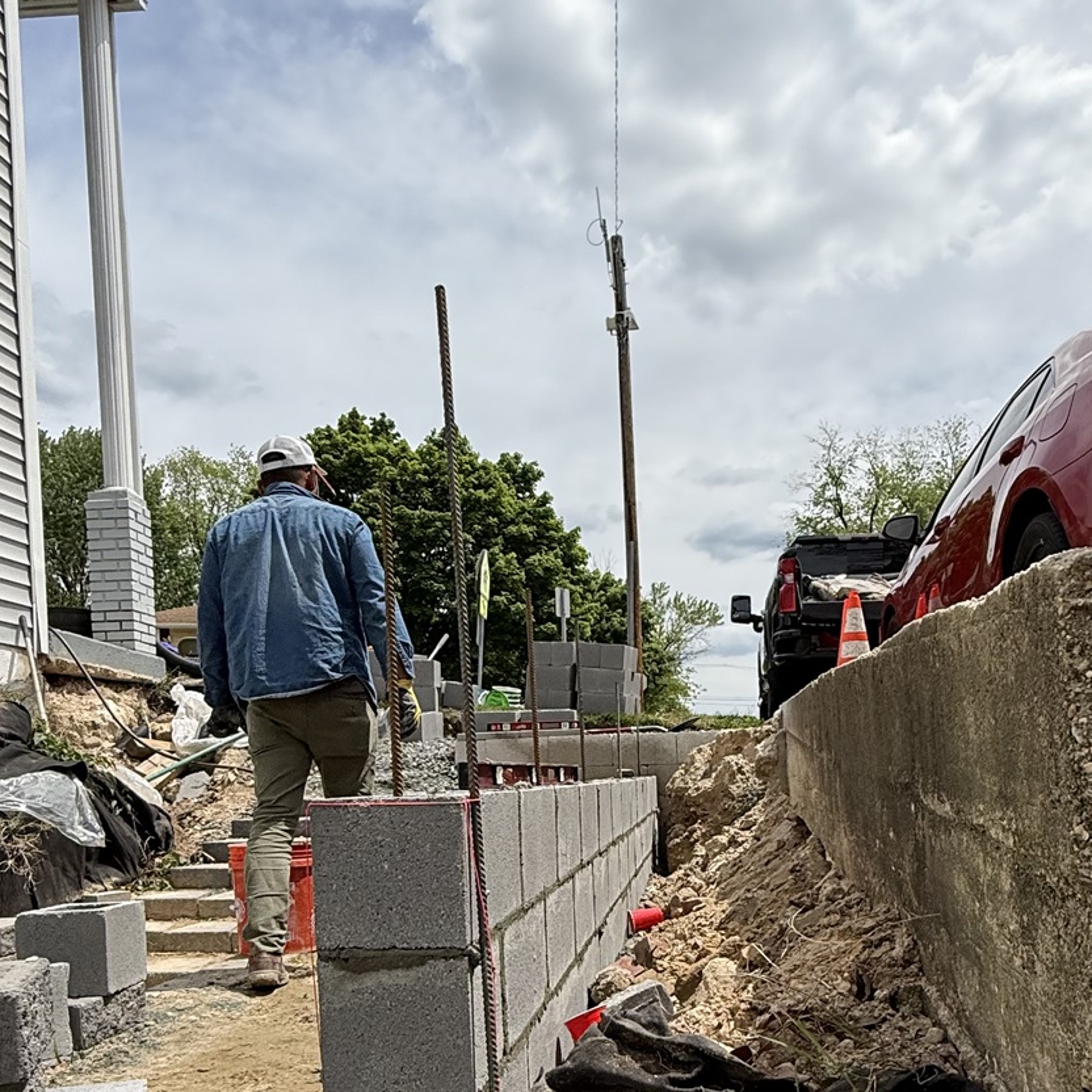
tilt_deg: -0.8
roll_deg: +1.4
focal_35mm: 30
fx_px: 1071
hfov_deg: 53.7
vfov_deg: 51.7
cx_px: 642
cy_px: 819
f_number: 2.2
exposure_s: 1/3891
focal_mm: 2.22
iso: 50
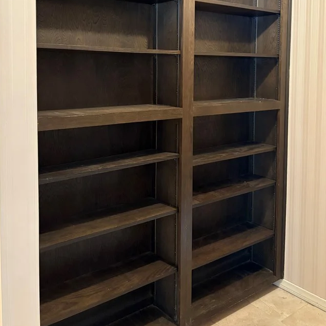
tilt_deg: -3.3
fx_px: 394
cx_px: 185
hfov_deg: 44.8
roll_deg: -0.6
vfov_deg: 43.8
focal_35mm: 37
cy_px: 91
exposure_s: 1/30
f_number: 1.6
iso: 500
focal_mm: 5.96
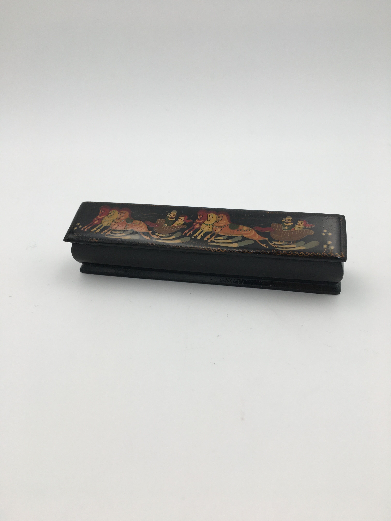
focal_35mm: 29
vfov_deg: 61.7
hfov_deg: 48.2
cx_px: 196
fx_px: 437
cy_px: 260
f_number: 2.2
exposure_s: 1/251
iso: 25
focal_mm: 4.15
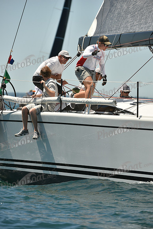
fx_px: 1848
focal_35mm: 290
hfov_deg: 4.7
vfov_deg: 7.1
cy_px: 114
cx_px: 76
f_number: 6.3
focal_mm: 290
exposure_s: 1/1250
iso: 250
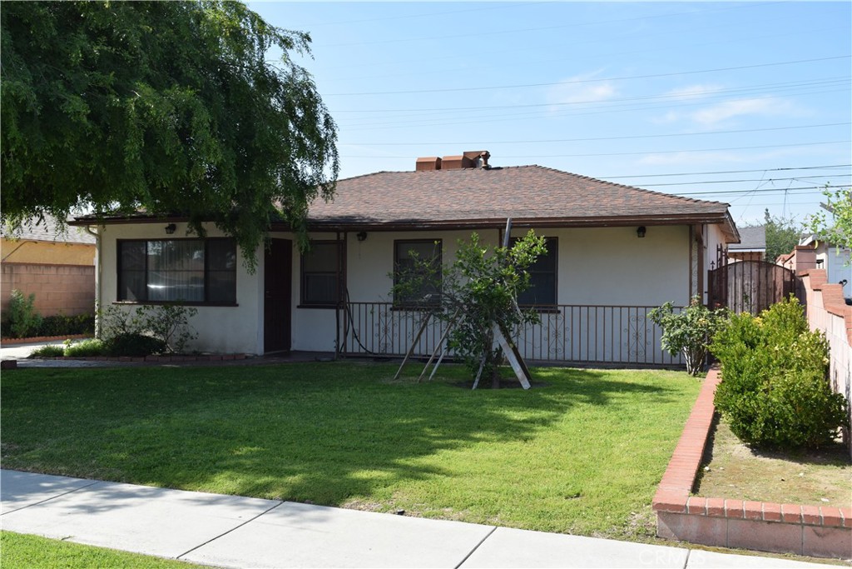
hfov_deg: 53.1
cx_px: 426
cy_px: 284
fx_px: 852
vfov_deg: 36.9
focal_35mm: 36
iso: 100
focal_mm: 24
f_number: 7.1
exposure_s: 1/200
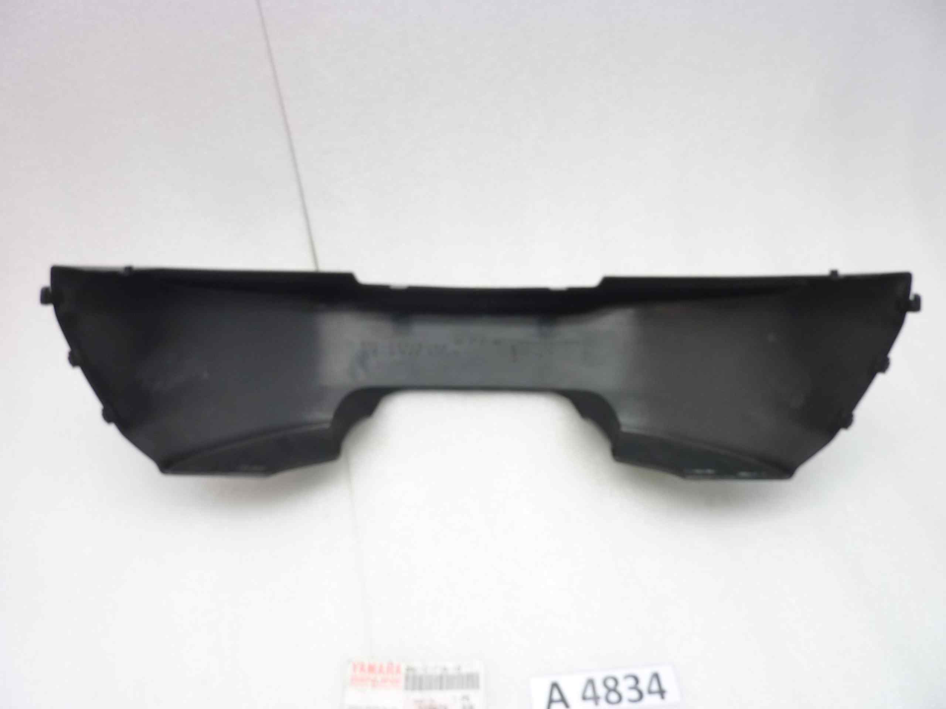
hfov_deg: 69.4
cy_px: 354
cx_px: 473
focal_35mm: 25
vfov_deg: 54.9
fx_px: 683
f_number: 3.3
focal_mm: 4.1
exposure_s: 1/10
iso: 125
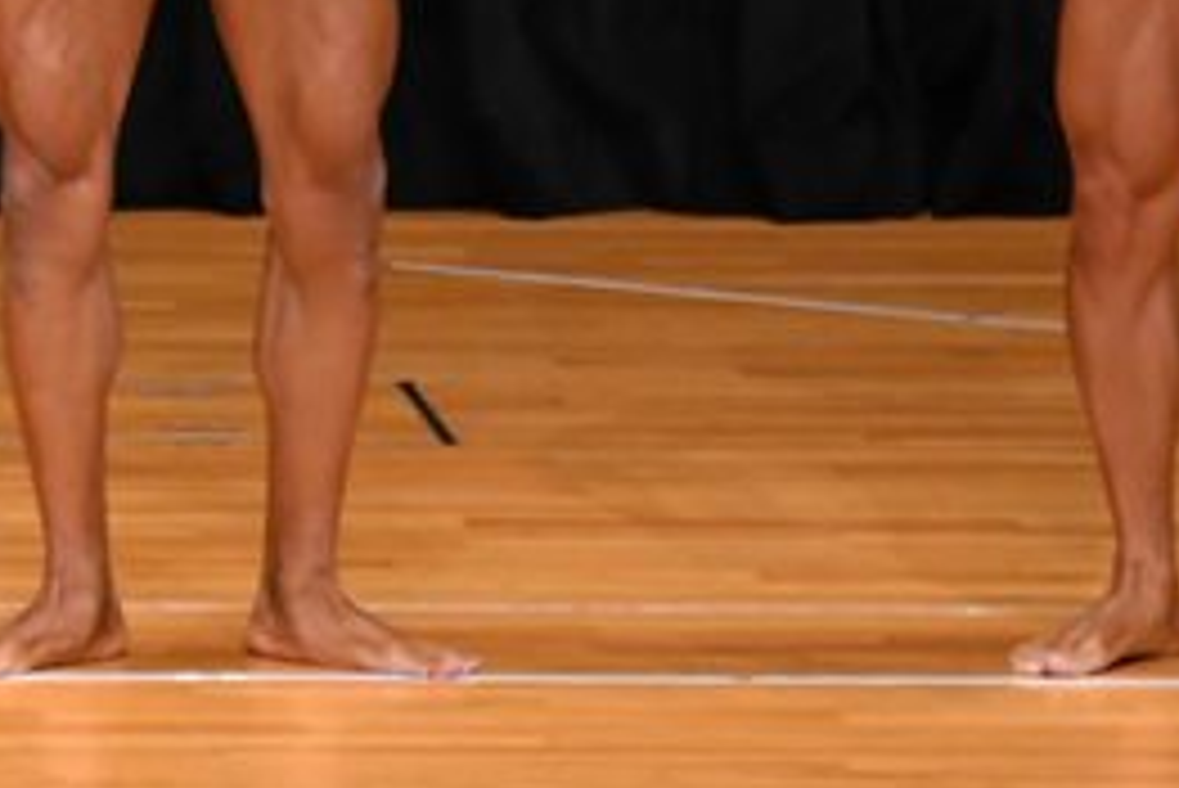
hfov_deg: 2.7
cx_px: -493
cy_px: -266
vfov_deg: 1.8
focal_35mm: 754
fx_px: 24706
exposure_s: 1/400
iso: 3200
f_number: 5.6
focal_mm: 170
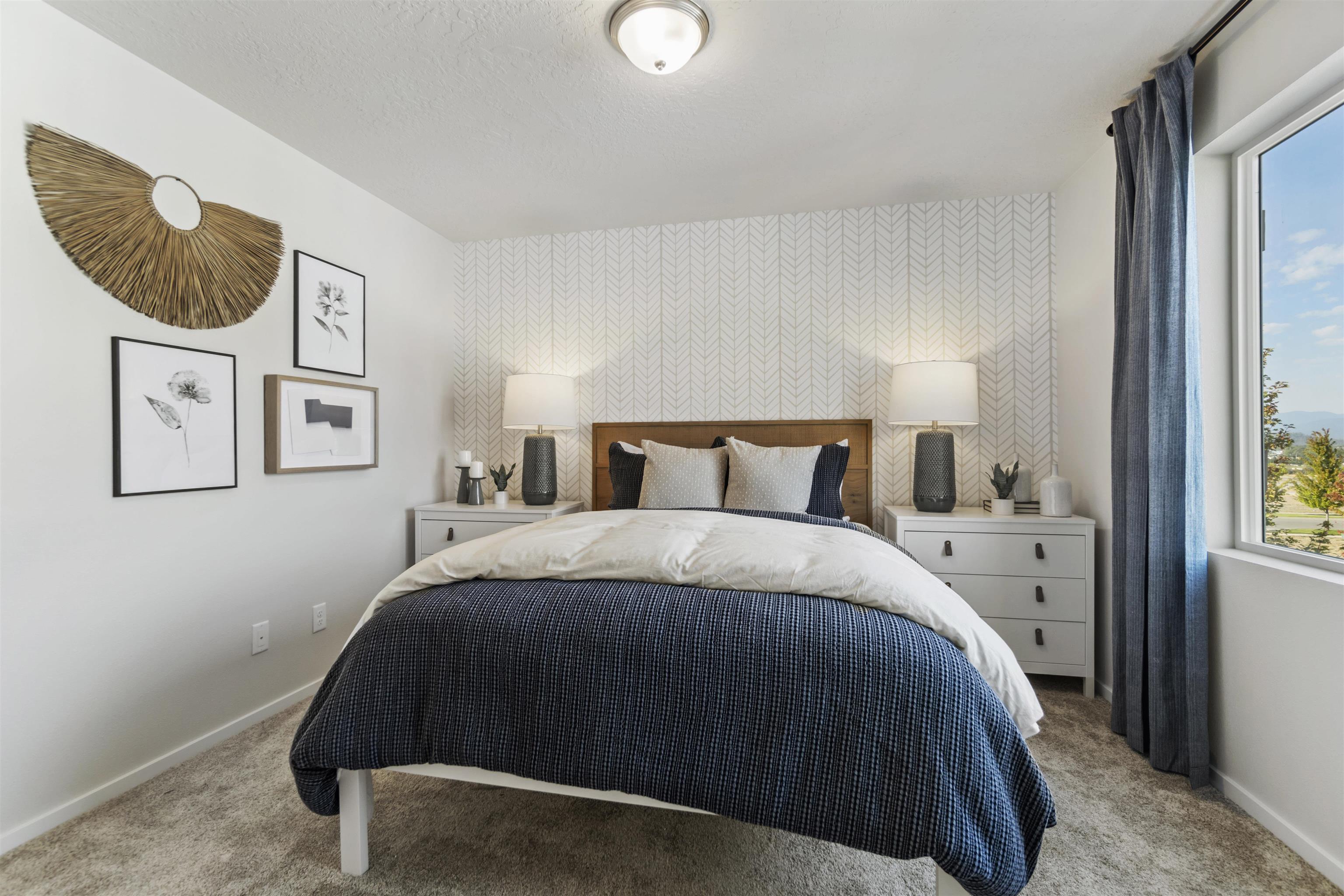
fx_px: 560
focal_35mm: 15
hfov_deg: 100.4
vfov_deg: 77.3
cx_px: 672
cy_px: 448
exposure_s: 1/30
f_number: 4
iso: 250
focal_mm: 10
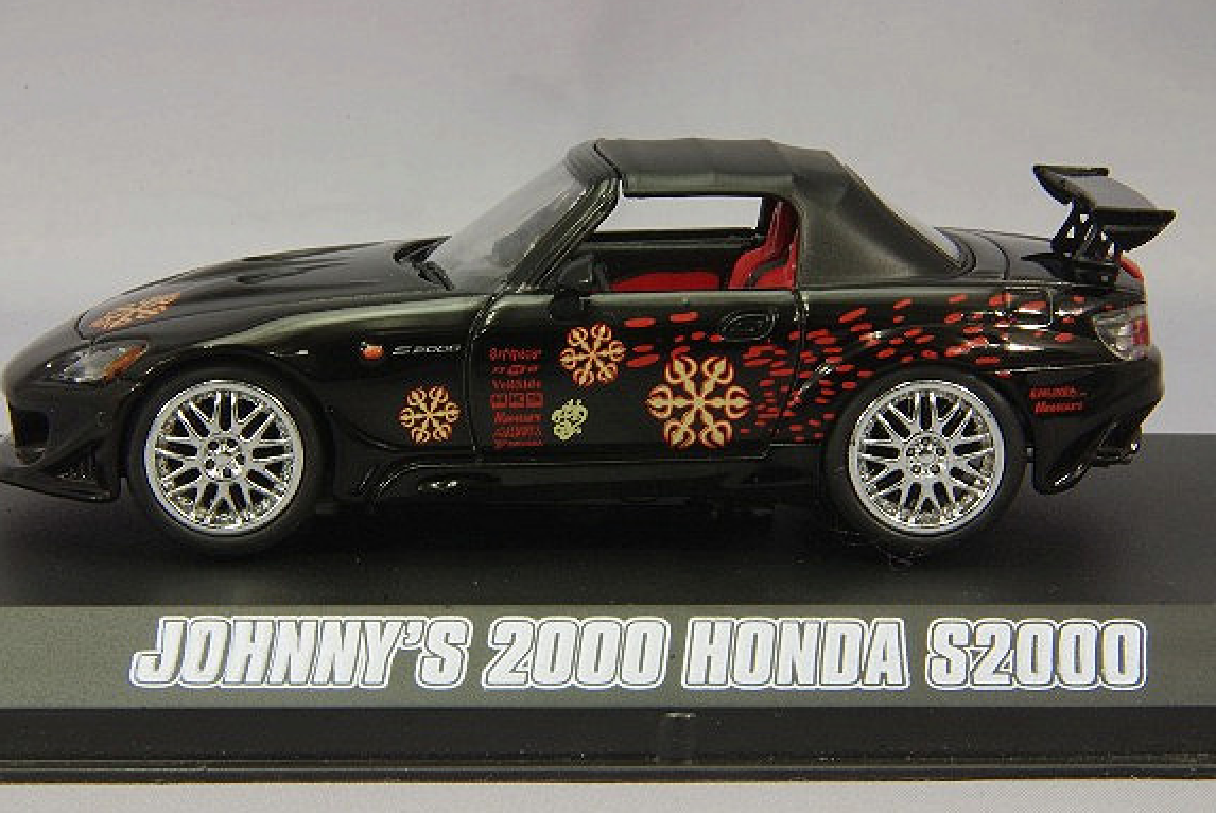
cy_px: 373
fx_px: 4225
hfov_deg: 16.4
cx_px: 588
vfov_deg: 11.0
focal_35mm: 125
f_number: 32
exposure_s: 1
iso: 400
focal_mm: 75
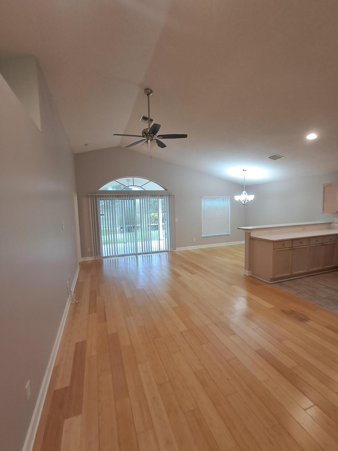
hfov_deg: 78.1
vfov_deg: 94.5
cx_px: 169
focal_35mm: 16
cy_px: 226
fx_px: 208
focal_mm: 1.64
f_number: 2.2
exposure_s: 1/40
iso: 160
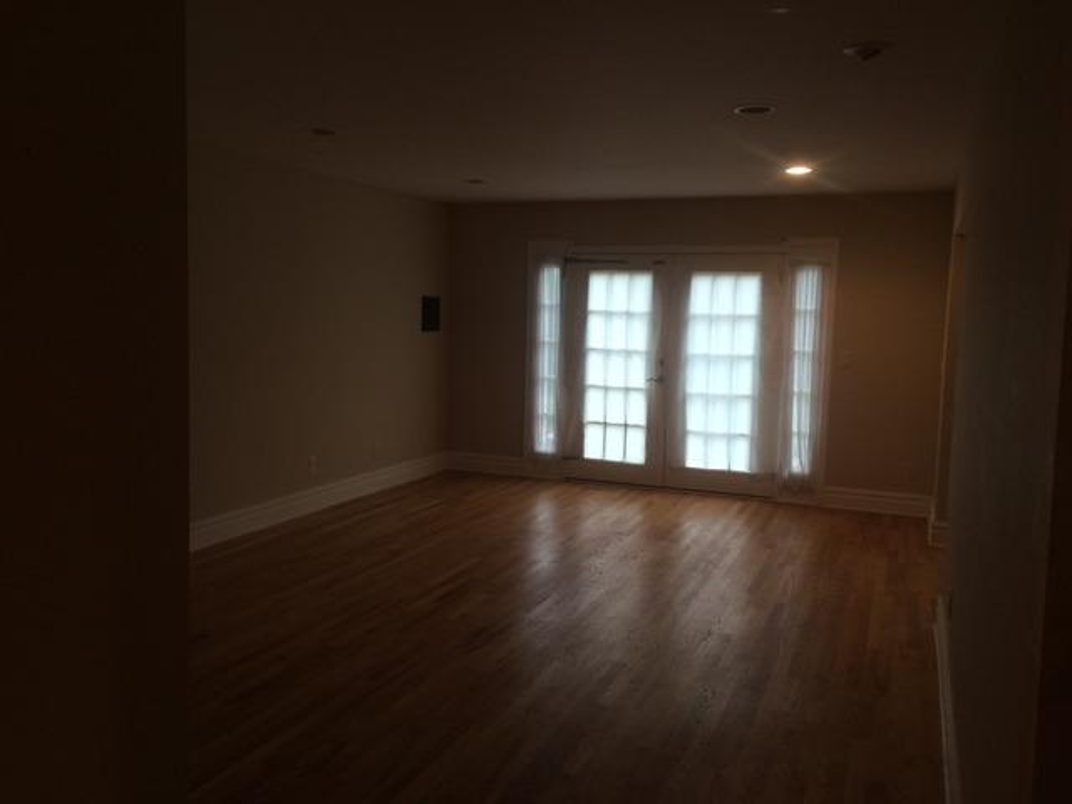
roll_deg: -1.6
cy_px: 402
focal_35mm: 29
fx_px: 898
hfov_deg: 61.7
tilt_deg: -4.6
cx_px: 536
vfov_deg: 48.2
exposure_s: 1/30
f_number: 2.2
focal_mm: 4.15
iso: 50
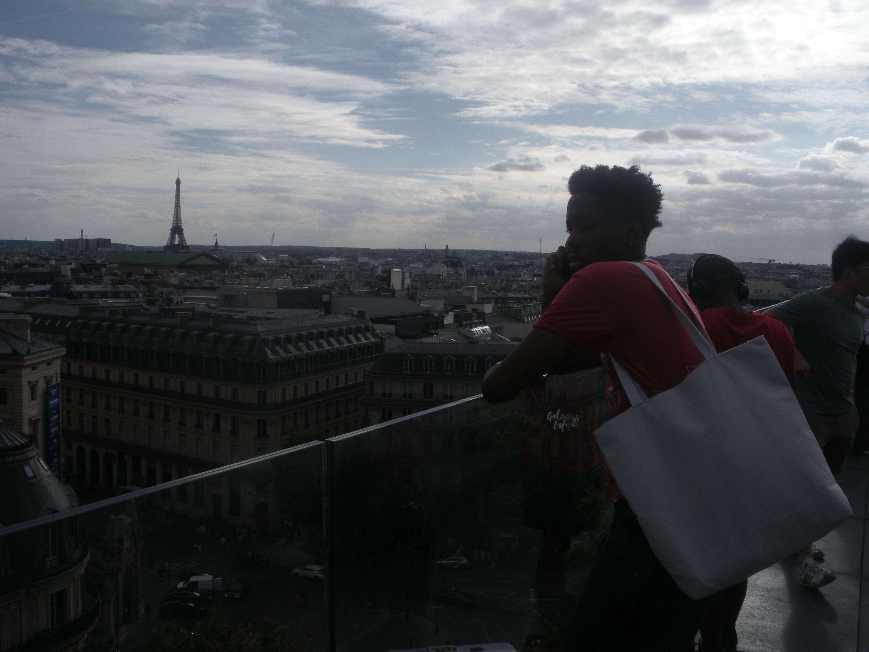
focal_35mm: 36
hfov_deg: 51.4
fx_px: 904
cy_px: 326
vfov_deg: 39.7
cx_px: 434
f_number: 5.6
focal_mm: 6.3
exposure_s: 1/768
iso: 64
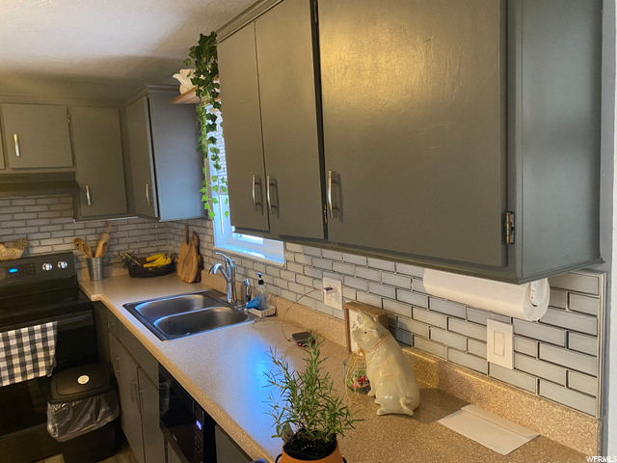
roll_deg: +2.7
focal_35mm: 26
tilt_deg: -7.5
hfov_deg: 67.3
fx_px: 463
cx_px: 308
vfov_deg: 53.1
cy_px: 232
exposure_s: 1/40
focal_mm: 4.25
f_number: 1.8
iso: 400
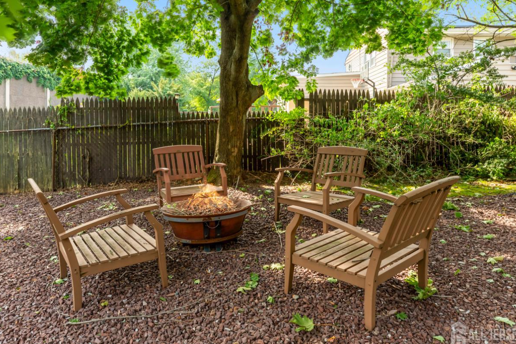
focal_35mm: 25
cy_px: 138
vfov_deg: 51.0
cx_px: 235
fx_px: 358
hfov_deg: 71.4
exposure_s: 1/80
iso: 160
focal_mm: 20
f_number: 11
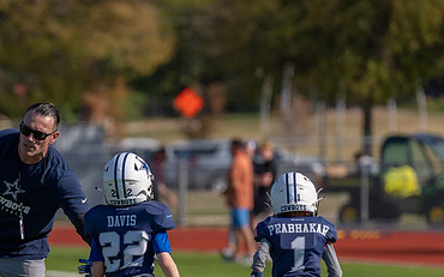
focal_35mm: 493
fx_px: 5964
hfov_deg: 4.3
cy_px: 241
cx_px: 101
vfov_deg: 2.7
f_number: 3.2
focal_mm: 200
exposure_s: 1/5000
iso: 160
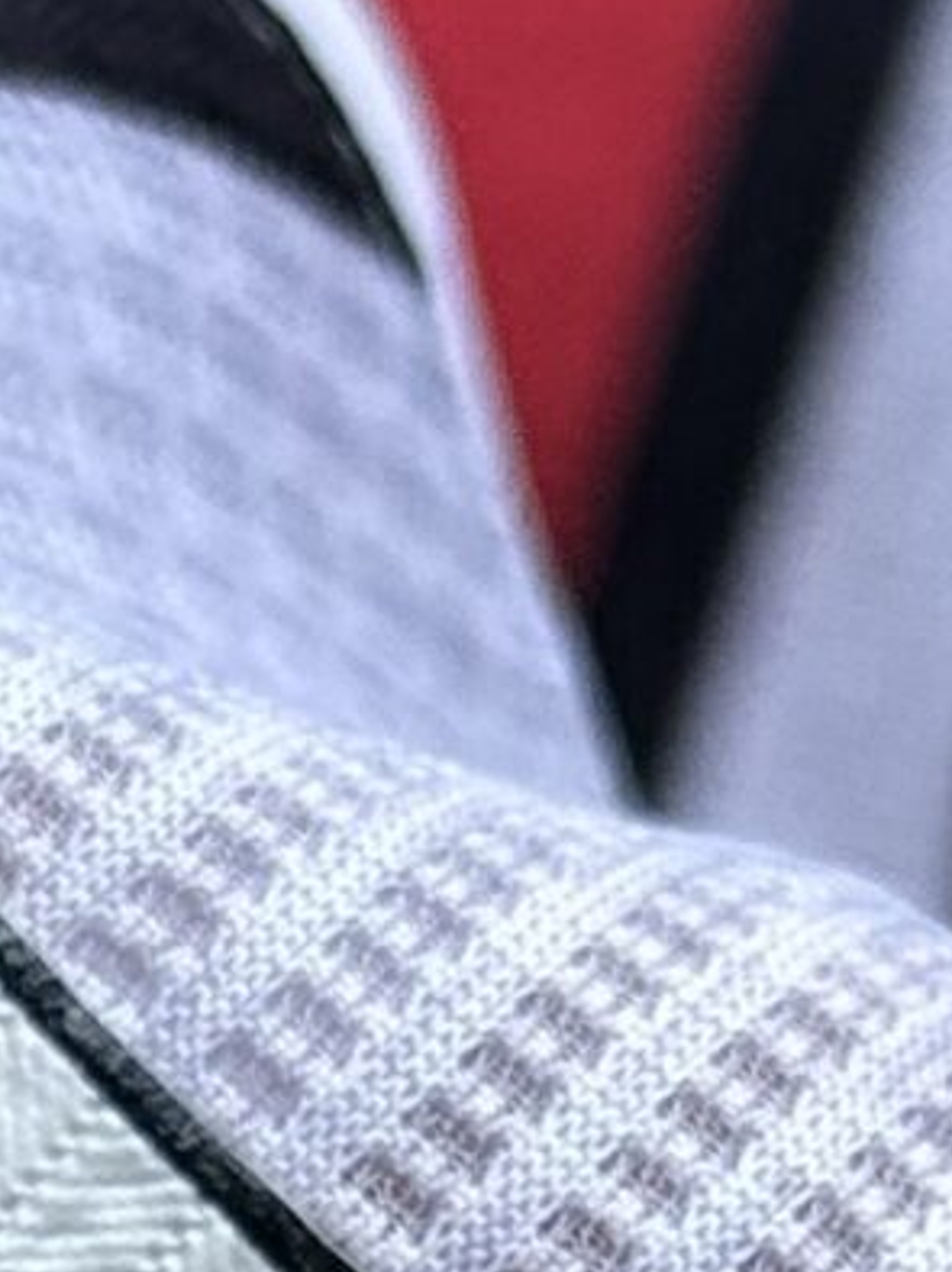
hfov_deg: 4.7
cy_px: 2521
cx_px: -726
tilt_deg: -83.8
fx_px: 11453
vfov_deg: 6.2
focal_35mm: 312
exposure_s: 1/121
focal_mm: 6.76
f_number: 1.78
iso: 50
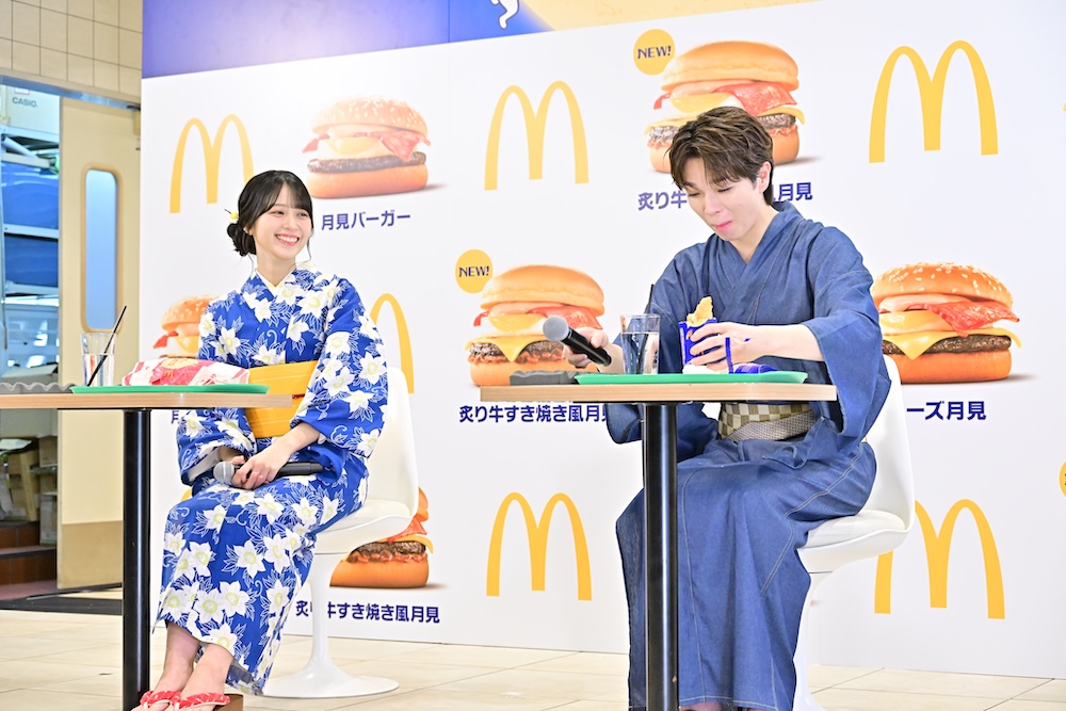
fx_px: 1925
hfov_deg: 31.0
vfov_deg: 20.9
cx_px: 533
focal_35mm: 65
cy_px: 356
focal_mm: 65
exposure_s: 1/160
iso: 4000
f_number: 6
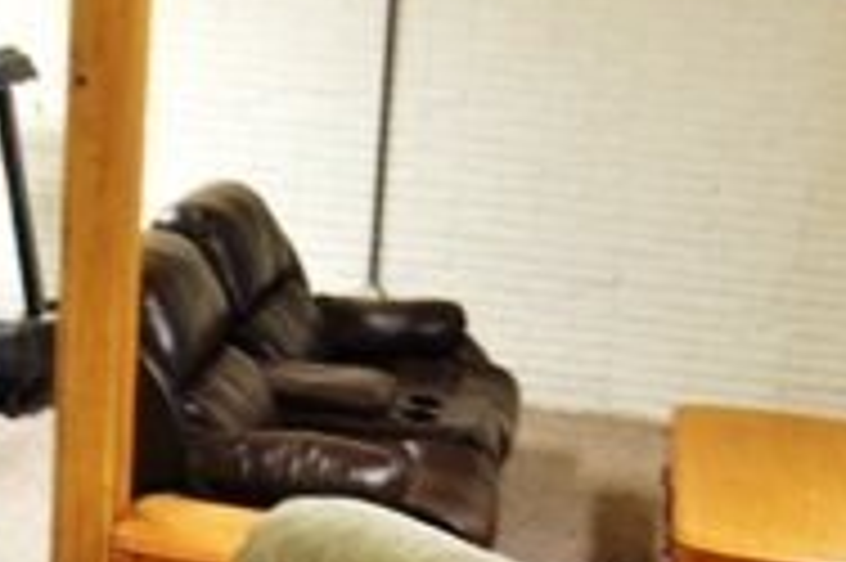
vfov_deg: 19.4
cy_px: 279
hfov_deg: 28.4
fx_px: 1646
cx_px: 216
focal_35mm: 70
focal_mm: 11
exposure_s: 1
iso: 100
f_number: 3.5
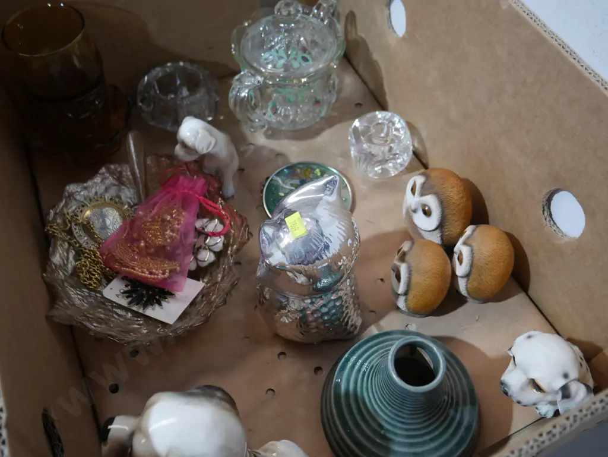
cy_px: 228
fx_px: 562
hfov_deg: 56.8
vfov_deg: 44.2
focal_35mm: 32
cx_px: 304
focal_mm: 16
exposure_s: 1/60
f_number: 3.6
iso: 1000
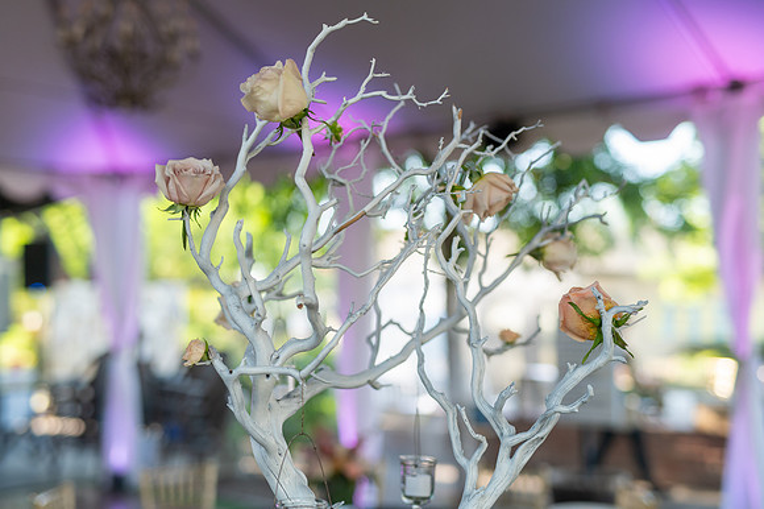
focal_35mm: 50
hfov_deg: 39.6
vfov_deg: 27.0
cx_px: 382
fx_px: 1060
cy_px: 254
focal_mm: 50
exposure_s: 1/500
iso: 200
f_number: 2
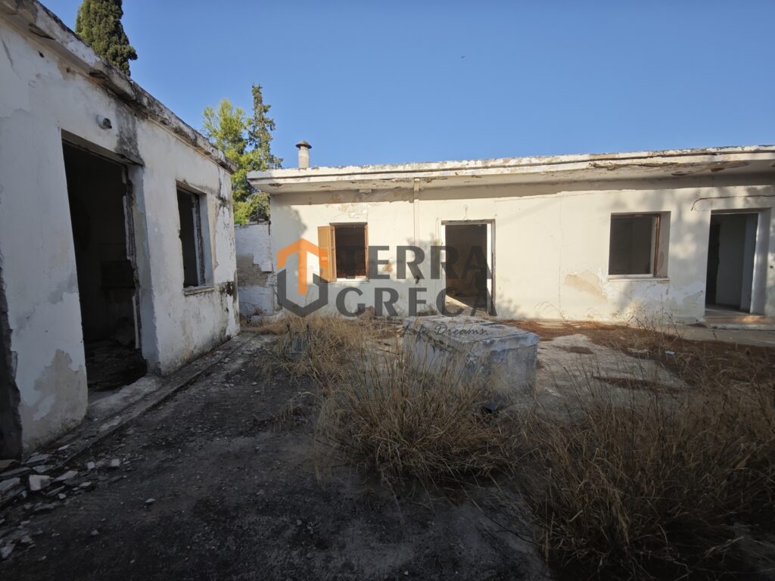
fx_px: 313
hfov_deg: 102.1
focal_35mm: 14
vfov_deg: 85.7
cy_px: 290
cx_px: 388
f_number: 2.2
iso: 50
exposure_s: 1/498
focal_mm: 2.16
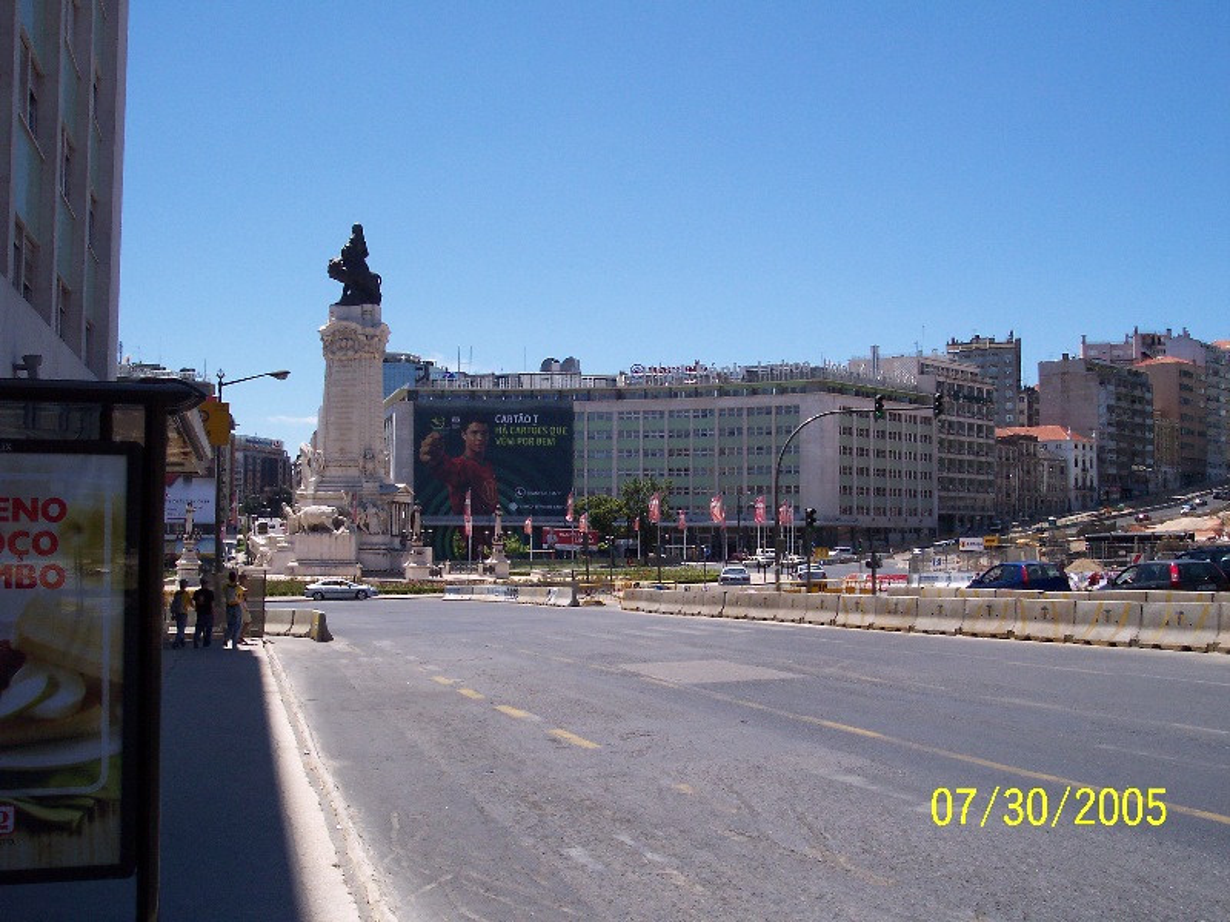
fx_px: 1350
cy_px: 461
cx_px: 615
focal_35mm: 38
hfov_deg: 49.0
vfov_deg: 37.7
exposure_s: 1/700
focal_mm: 8
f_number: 4.8
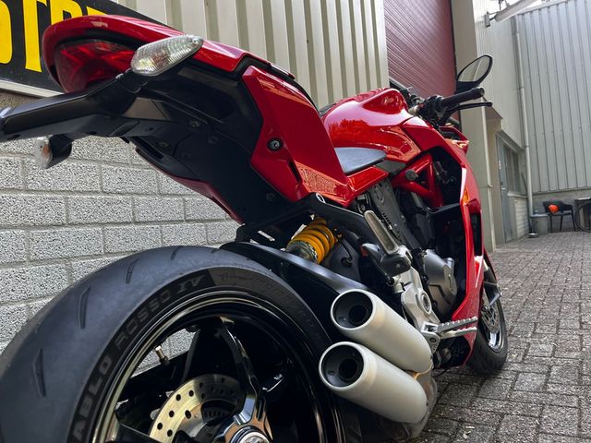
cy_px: 222
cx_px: 296
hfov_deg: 67.3
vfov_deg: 53.1
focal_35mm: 26
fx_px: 444
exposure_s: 1/122
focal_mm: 5.1
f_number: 1.6
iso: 50
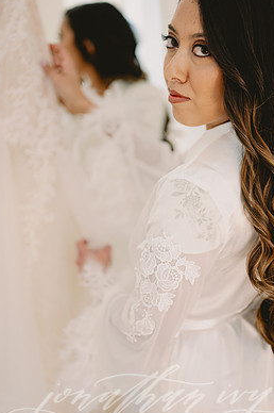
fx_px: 663
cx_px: 148
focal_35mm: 58
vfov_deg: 34.5
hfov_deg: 23.3
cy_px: 200
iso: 125
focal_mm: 50
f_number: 1.8
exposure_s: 1/125
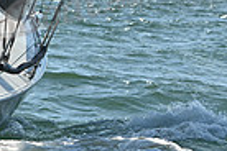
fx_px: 1854
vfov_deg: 4.7
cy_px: -40
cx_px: -173
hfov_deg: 6.8
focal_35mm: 294
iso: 320
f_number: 5.6
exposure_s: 1/3200
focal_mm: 70
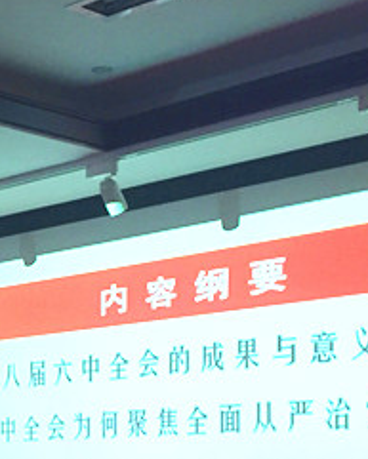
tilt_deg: +3.7
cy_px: 421
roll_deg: -1.6
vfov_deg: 19.9
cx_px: -153
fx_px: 1279
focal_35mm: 94
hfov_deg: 15.3
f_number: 2.2
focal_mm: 4.15
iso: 125
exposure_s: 1/33
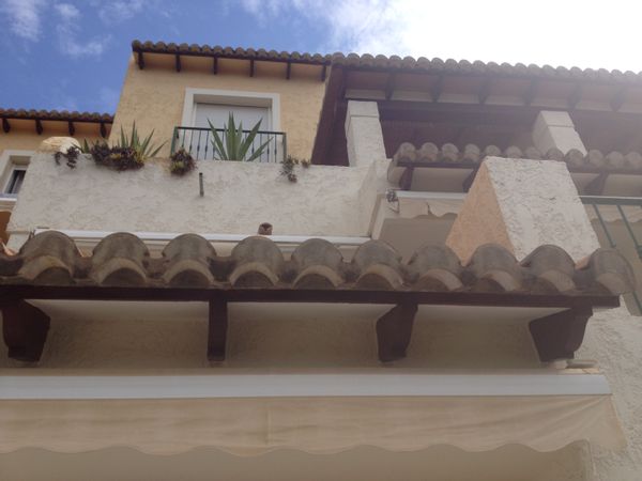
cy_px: 240
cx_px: 321
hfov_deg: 52.6
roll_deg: +3.9
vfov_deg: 40.7
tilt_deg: +37.0
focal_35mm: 35
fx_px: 649
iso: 50
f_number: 2.4
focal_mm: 4.28
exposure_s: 1/1577
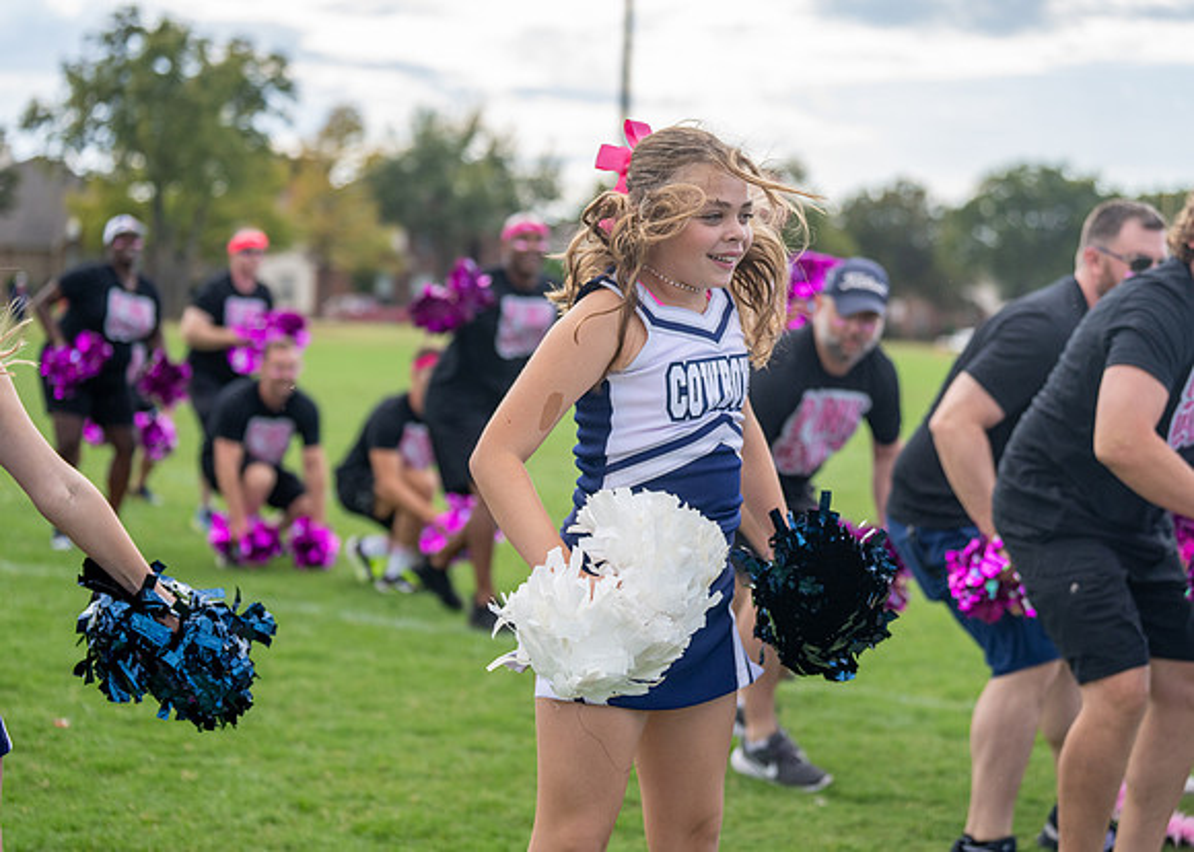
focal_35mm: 76
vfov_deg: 18.8
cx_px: 597
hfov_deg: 26.2
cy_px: 426
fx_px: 2570
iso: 500
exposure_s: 1/4000
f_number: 2.8
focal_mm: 70
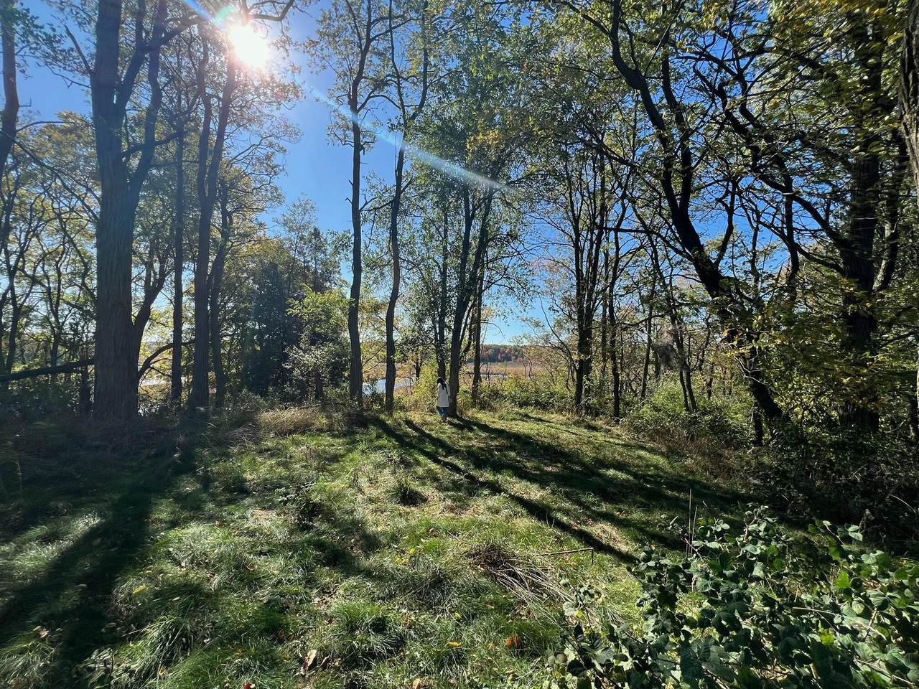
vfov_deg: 89.9
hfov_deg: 106.2
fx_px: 345
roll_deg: -0.9
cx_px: 460
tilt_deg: -0.6
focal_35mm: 13
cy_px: 344
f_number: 1.8
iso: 32
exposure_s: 1/986
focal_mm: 1.57
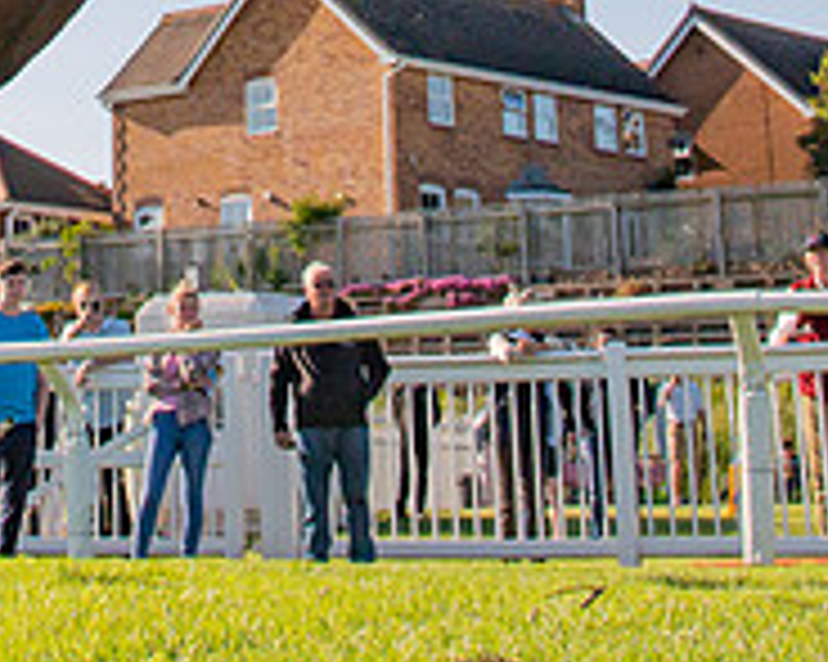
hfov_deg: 18.0
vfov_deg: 13.5
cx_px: -8
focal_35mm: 104
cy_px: -462
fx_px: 2547
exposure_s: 1/2500
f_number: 8
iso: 500
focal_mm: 24
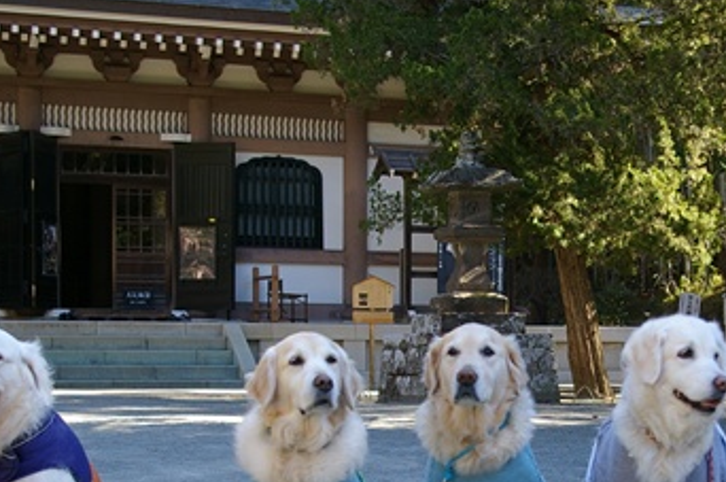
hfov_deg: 23.3
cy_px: 411
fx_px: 1750
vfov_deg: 15.5
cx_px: 488
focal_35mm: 87
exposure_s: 1/90
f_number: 5.6
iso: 200
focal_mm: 33
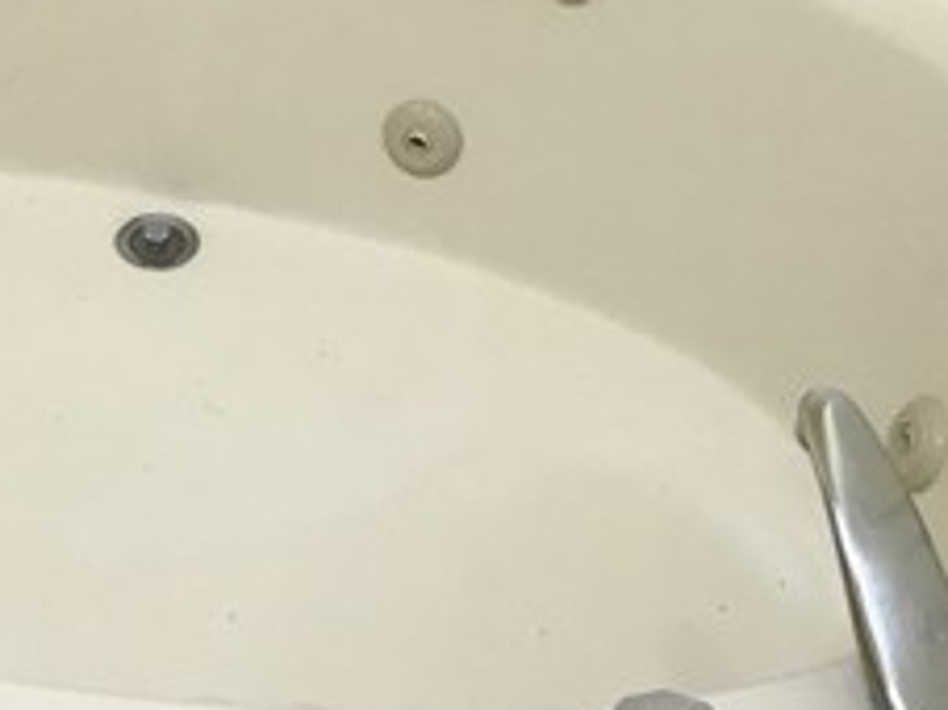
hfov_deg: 23.8
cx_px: 42
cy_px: 134
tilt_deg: -40.2
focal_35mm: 79
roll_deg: +4.3
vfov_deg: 18.5
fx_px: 2162
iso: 32
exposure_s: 1/30
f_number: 1.8
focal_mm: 3.99
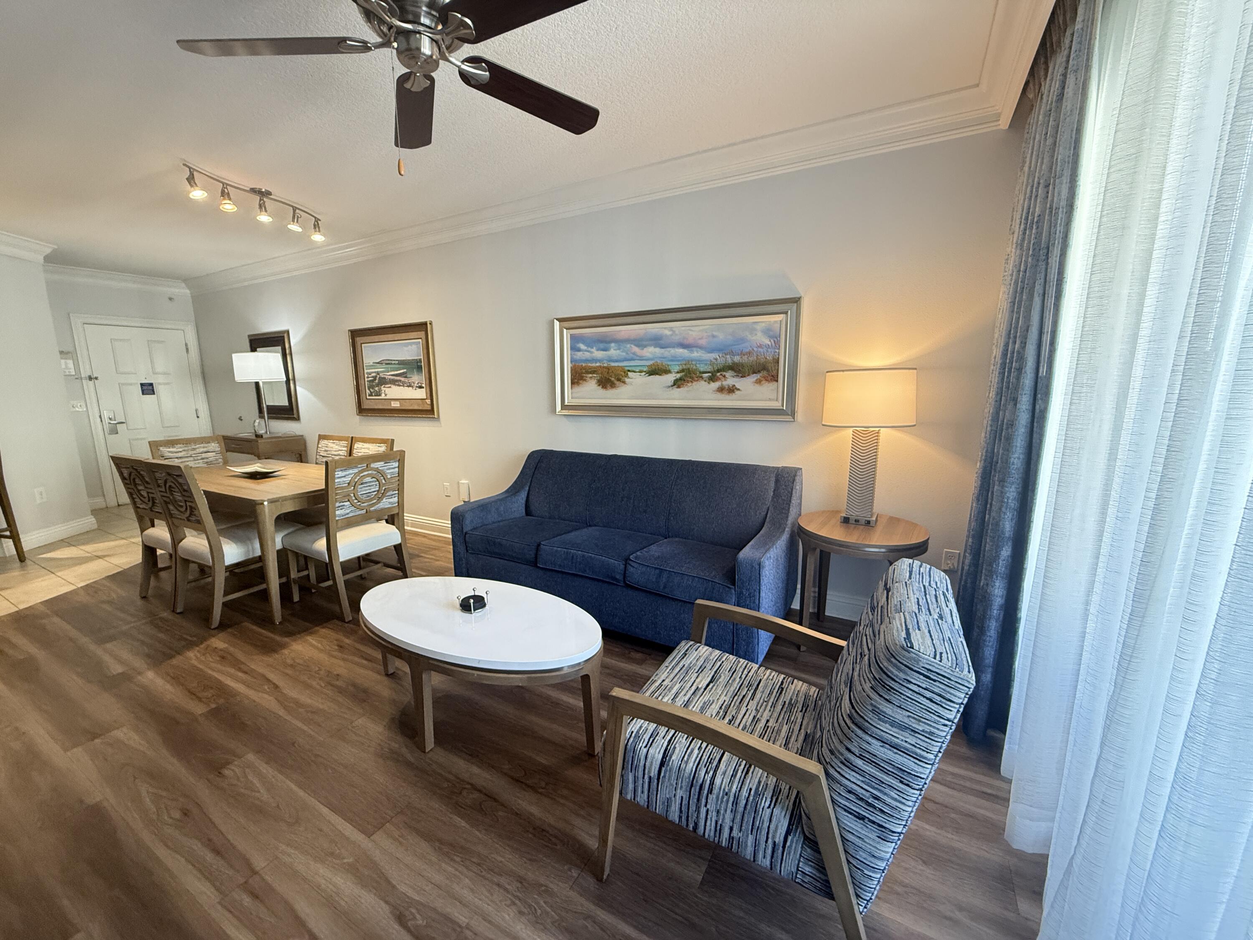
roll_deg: +0.6
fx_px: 507
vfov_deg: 85.7
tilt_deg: -9.5
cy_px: 470
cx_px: 626
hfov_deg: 102.1
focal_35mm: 14
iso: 320
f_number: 2.2
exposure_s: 1/60
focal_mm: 2.22
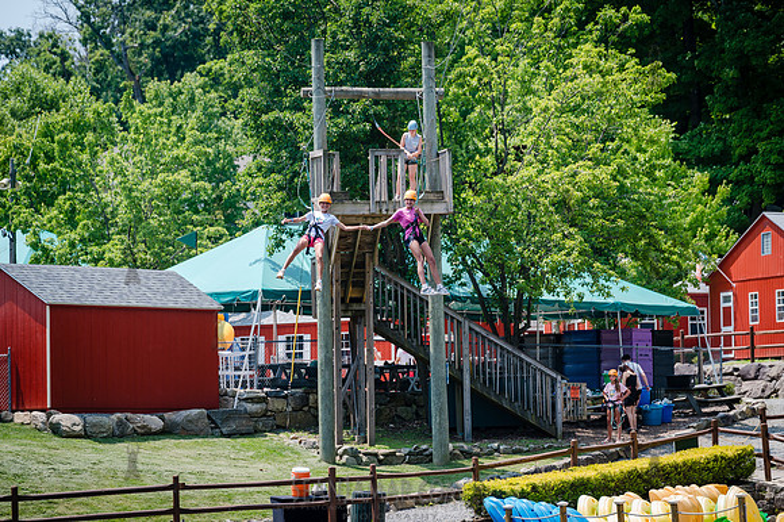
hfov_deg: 13.7
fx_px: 3265
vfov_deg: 9.1
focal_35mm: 150
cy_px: 261
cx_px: 392
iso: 100
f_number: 4.5
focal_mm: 150
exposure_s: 1/250
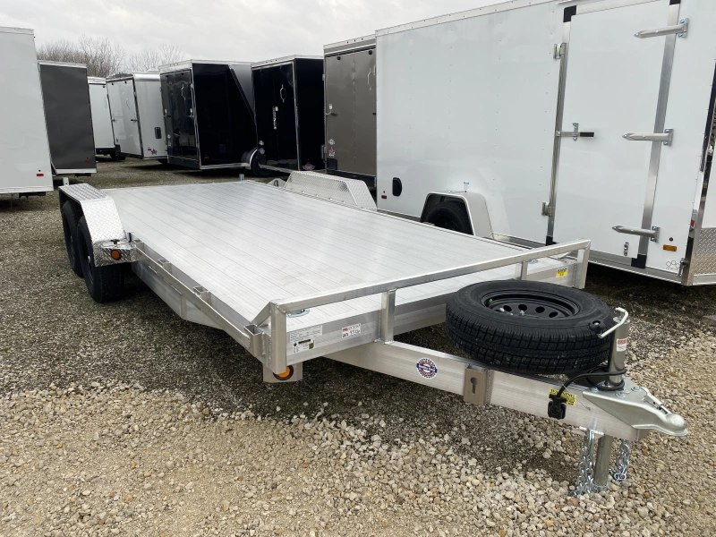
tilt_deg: -16.3
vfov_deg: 53.1
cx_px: 358
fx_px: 538
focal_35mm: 26
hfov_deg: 67.3
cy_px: 268
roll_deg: -0.1
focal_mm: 4.25
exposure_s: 1/452
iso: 32
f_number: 1.8
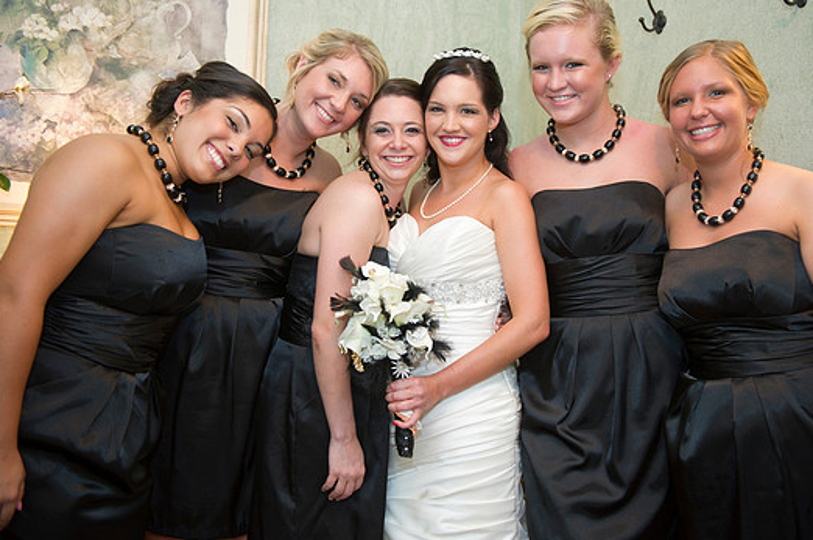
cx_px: 444
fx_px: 902
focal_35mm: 40
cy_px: 251
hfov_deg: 48.4
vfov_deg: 33.3
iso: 800
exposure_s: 1/80
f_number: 2.8
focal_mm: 36
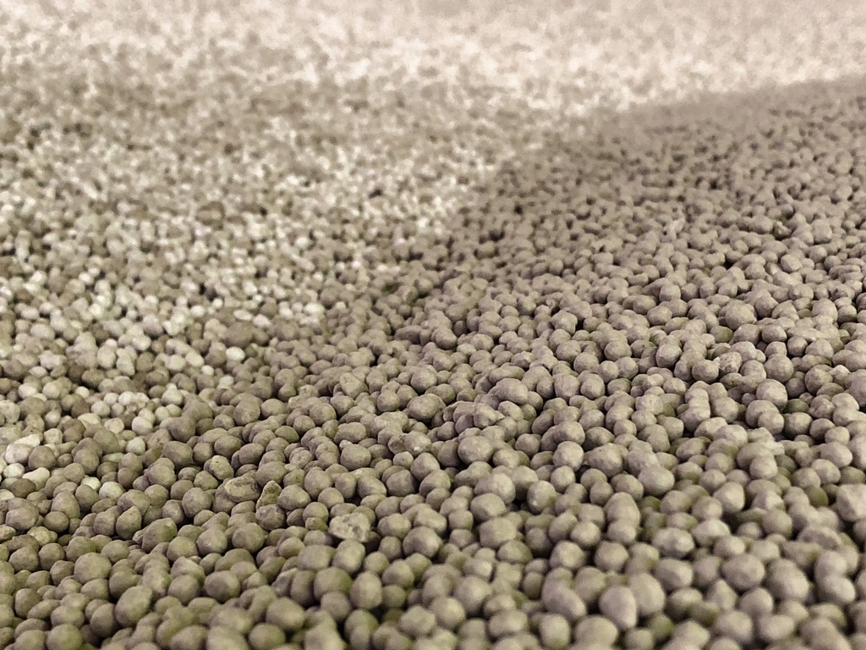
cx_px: 433
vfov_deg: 26.1
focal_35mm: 56
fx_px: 1401
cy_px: 325
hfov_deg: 34.3
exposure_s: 1/17
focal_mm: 4
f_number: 1.8
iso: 80
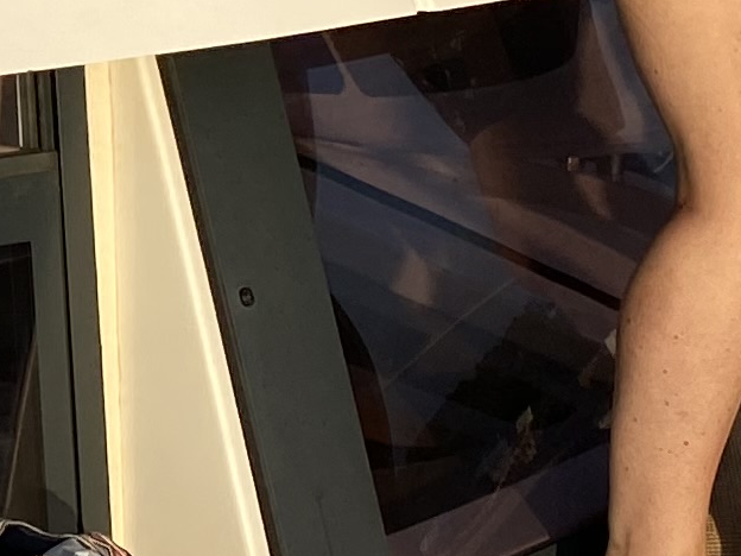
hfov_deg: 10.5
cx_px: -866
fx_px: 3596
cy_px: -493
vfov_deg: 8.5
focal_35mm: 168
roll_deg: -1.1
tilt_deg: -3.0
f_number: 1.8
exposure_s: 1/2410
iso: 32
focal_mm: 4.25
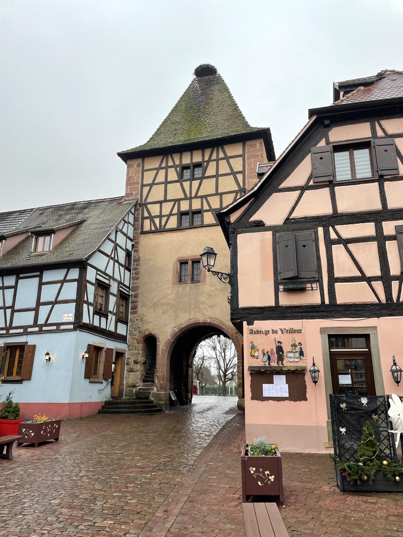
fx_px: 404
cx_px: 202
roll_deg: +0.4
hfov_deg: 53.1
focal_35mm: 26
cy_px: 268
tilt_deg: +17.5
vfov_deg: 67.3
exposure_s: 1/121
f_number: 1.6
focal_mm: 4.2
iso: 40
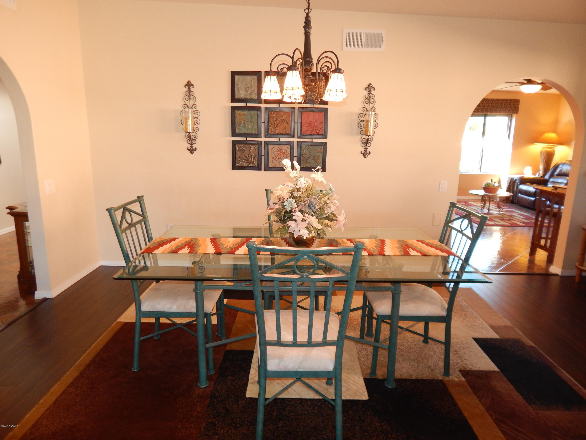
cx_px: 293
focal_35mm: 23
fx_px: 389
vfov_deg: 58.9
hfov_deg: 73.9
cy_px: 220
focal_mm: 4
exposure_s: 1/30
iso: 200
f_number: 3
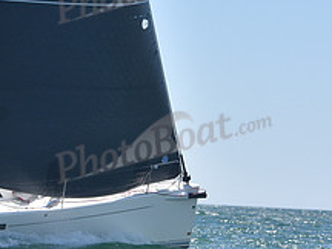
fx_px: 3021
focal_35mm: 315
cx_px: -23
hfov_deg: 6.3
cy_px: 85
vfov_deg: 4.7
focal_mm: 122
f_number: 5.6
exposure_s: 1/800
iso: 320
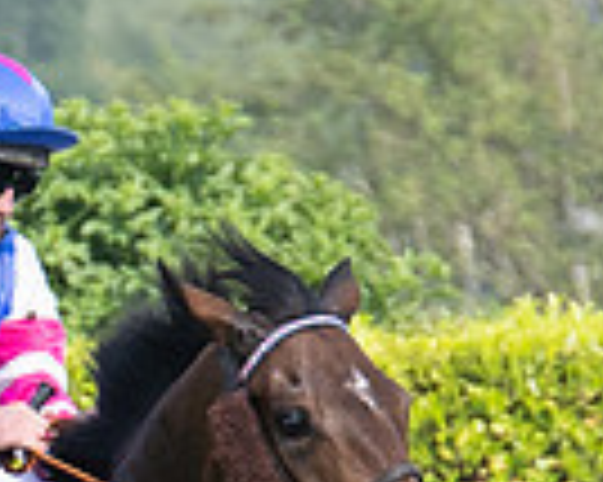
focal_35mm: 1401
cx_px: -400
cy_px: 658
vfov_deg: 1.1
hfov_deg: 1.4
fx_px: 24985
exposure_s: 1/1600
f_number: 4
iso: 400
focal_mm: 125
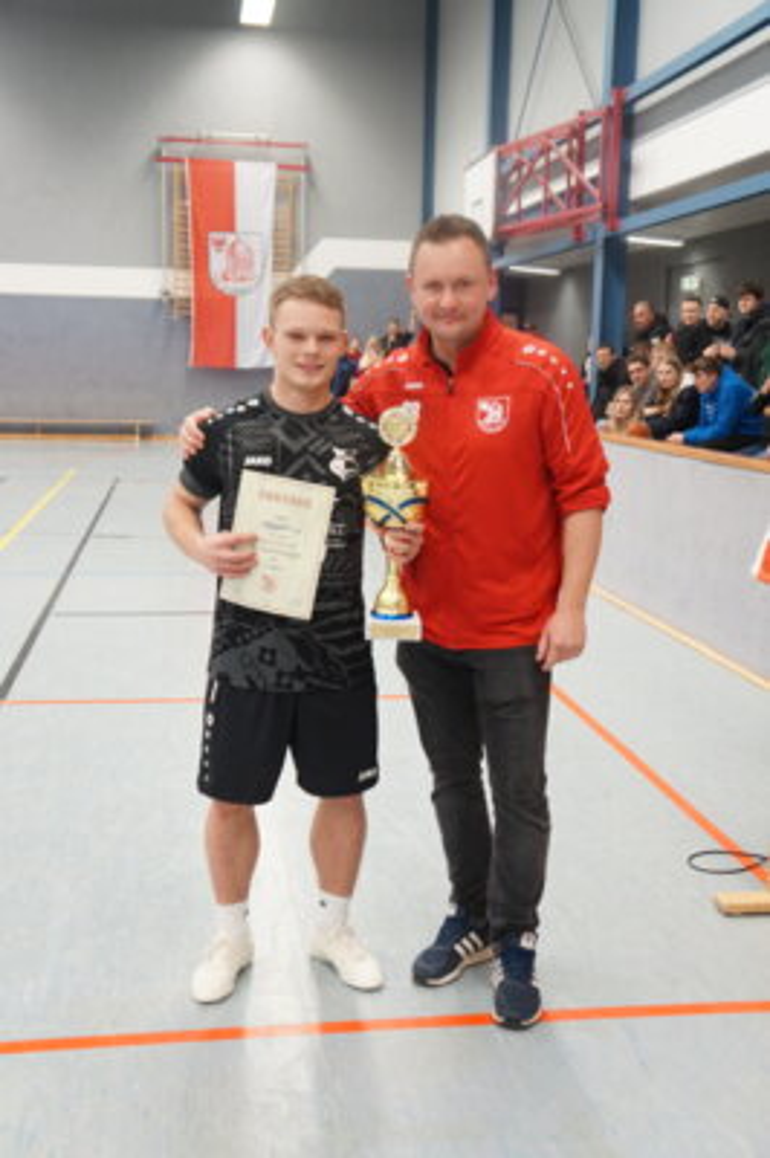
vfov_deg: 48.0
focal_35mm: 40
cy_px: 579
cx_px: 385
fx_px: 1302
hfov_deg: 33.0
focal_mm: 27
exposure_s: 1/60
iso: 1250
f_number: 4
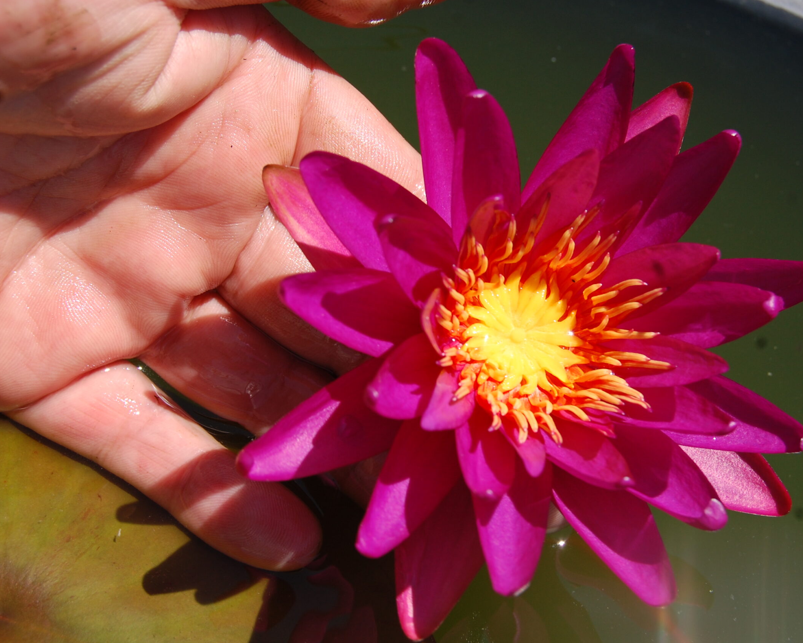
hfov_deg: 29.1
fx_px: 1545
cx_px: 454
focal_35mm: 65
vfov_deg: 23.5
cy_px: 323
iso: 200
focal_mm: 38
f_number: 10
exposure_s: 1/400
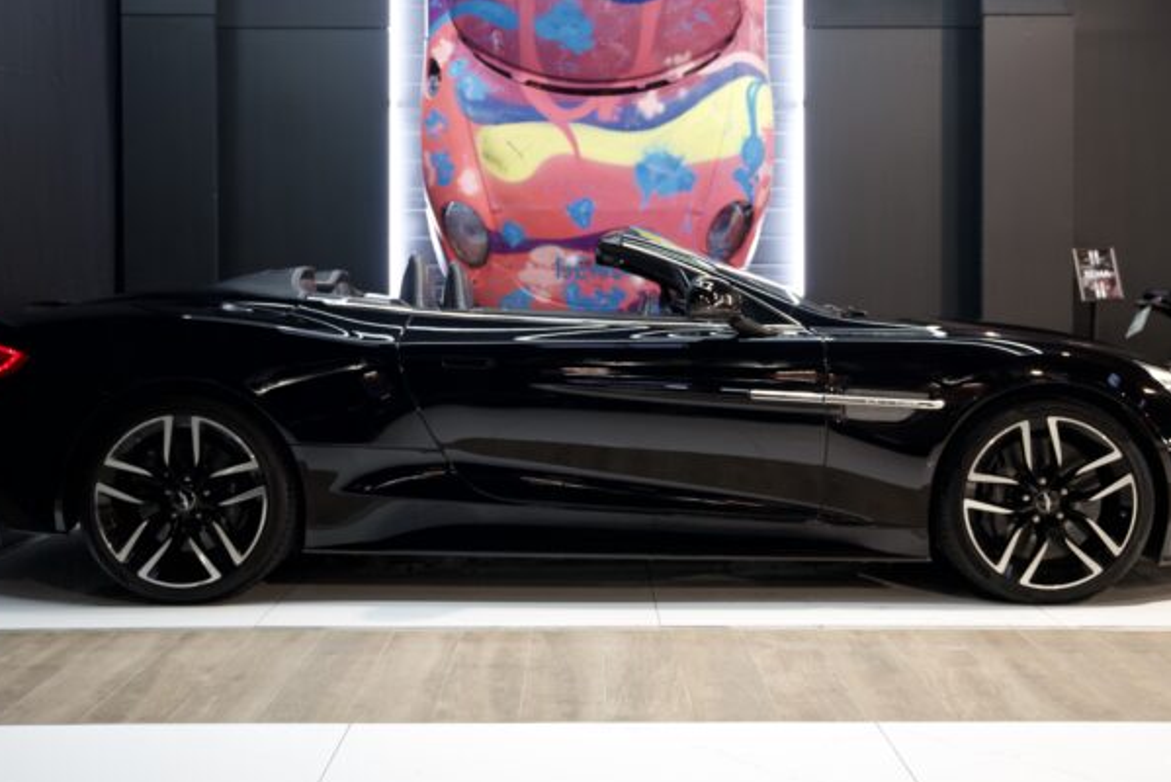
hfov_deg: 46.6
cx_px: 598
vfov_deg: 32.1
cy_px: 342
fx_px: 1359
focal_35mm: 42
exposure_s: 1/80
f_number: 2.8
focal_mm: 32.6
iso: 1250
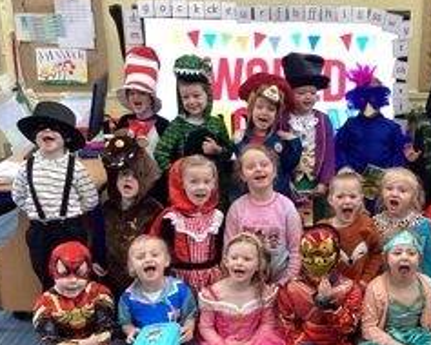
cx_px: 322
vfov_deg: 29.7
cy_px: 200
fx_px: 651
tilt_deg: -16.8
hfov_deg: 35.8
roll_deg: -0.7
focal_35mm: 51
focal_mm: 3.3
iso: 160
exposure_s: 1/50
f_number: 2.4
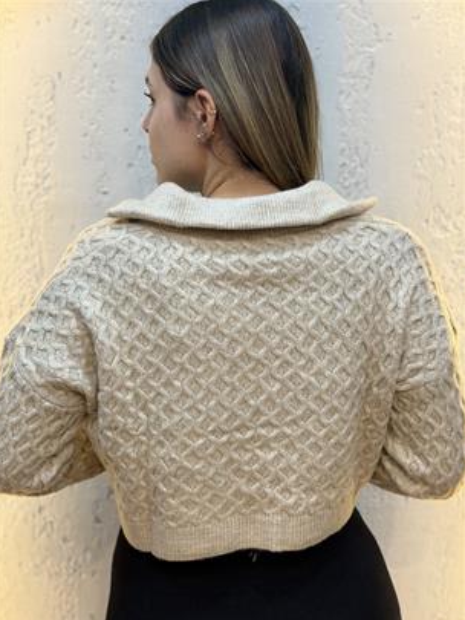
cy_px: 315
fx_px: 877
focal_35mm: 49
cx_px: 231
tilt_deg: -10.2
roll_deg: -1.2
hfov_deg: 29.7
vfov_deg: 38.9
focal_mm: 6.76
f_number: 1.78
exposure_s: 1/100
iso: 50
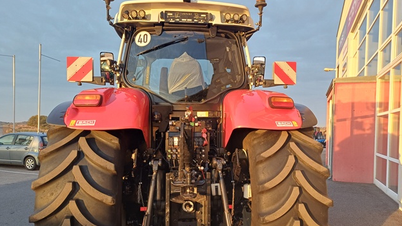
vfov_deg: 41.3
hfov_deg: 67.9
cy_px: 136
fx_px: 298
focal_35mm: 28
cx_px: 201
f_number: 1.8
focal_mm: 4.65
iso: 50
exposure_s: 1/100
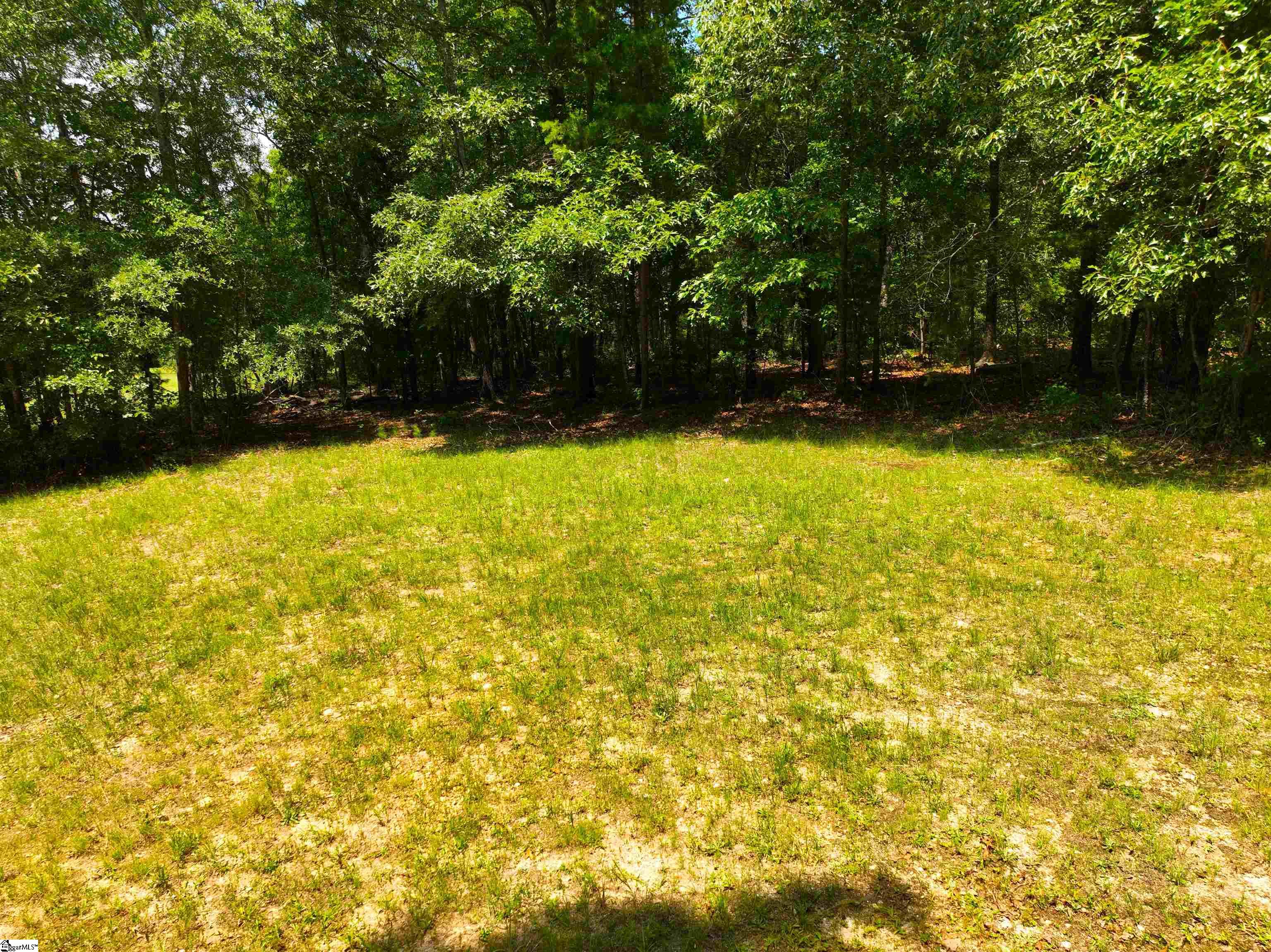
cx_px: 636
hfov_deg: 71.6
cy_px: 476
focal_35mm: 24
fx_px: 881
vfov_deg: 56.8
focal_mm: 12.29
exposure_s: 1/120
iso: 110
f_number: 2.8
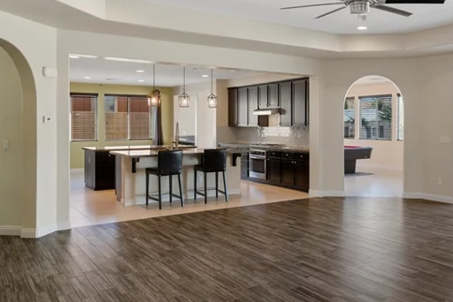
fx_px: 428
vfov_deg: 38.6
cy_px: 108
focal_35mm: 34
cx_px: 303
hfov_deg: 54.6
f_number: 8
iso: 500
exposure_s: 1/10
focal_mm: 17
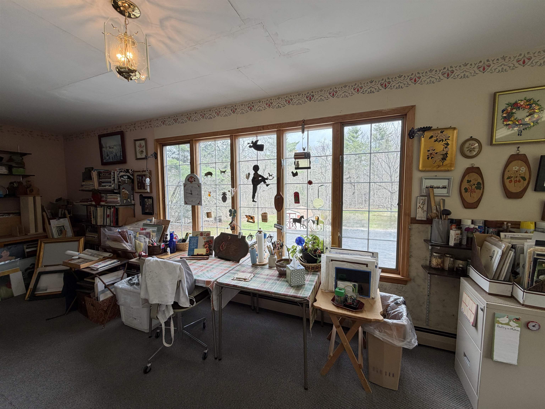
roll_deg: +0.3
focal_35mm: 14
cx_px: 272
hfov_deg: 102.1
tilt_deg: -4.6
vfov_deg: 85.7
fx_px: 220
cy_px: 204
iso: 50
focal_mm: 2.22
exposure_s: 1/120
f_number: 2.2
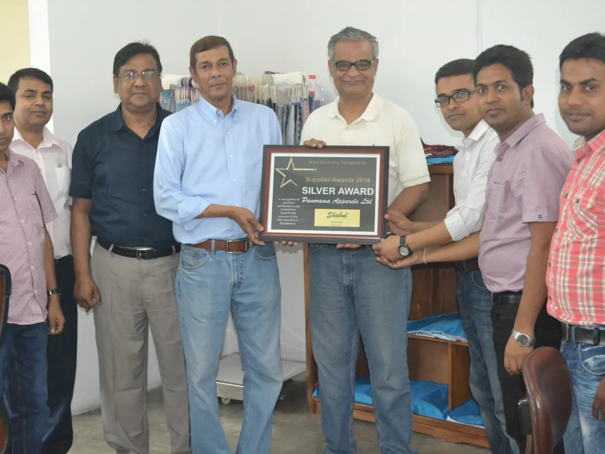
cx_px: 260
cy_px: 227
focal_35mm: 56
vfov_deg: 26.1
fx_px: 979
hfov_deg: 34.3
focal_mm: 34
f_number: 5
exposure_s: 1/60
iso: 3200
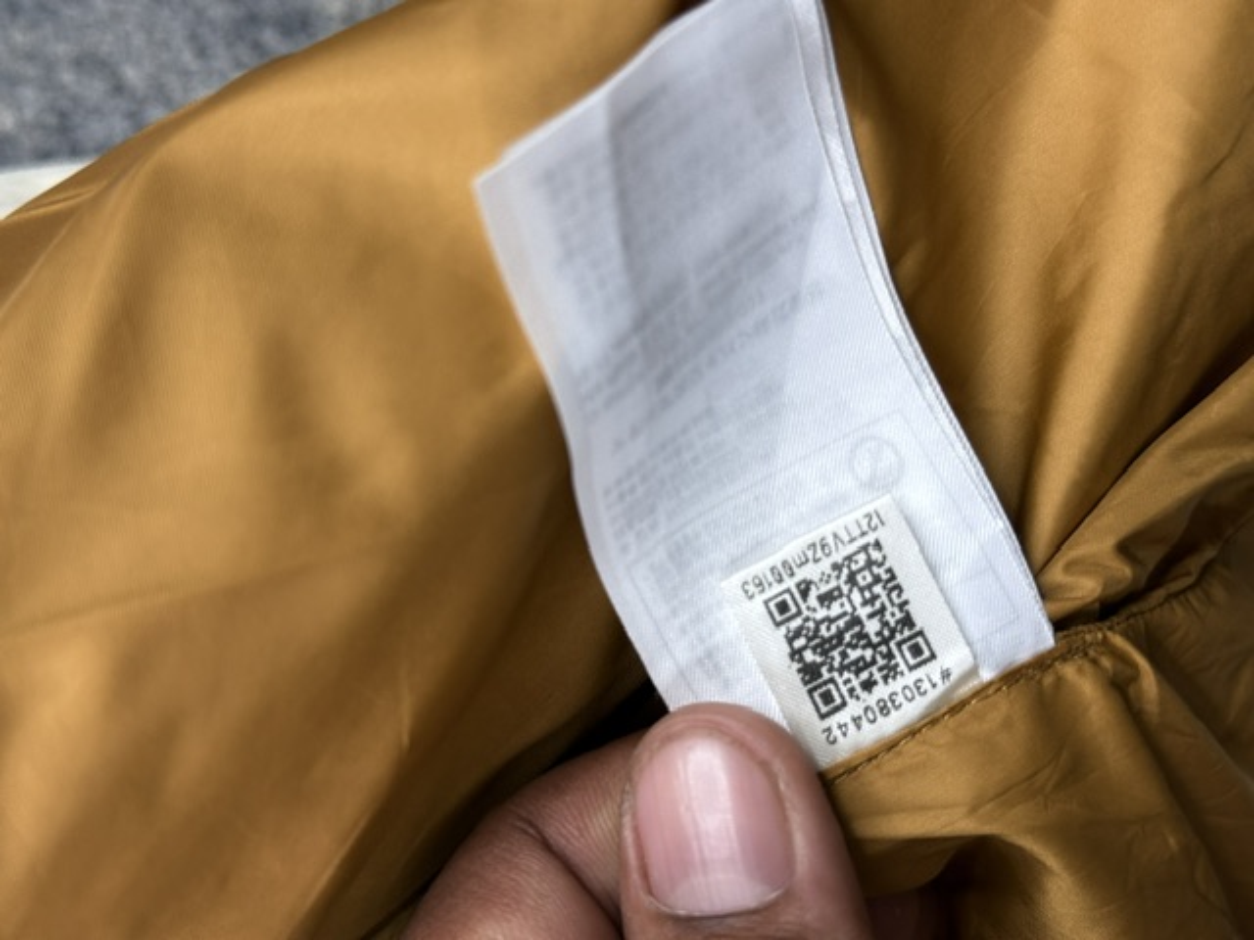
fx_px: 1739
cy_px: 470
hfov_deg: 39.7
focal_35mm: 48
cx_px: 627
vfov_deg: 30.3
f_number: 1.78
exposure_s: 1/100
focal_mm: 6.76
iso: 50
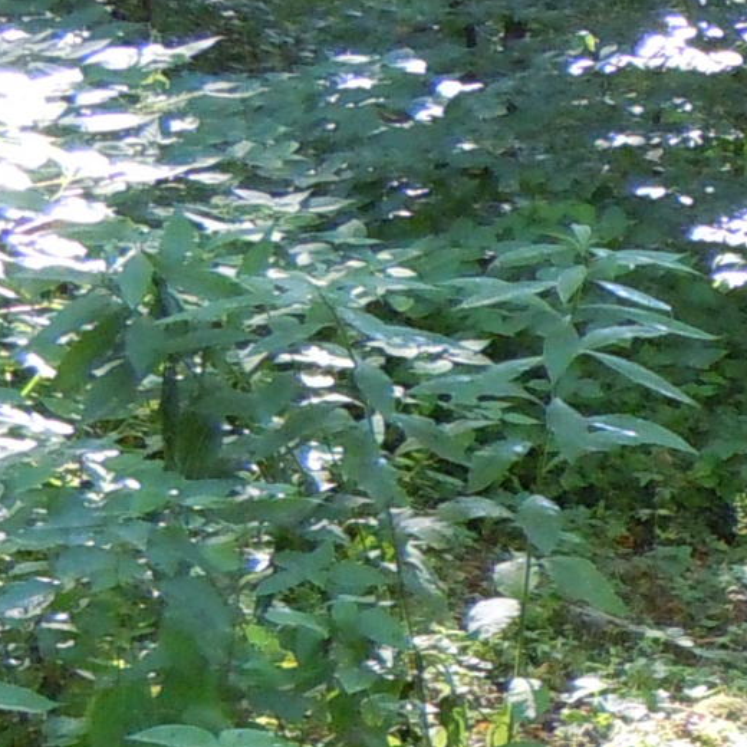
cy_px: 751
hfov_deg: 10.3
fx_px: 3735
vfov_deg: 11.3
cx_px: 1641
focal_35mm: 153
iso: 400
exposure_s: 1/60
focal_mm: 5.4
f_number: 3.5
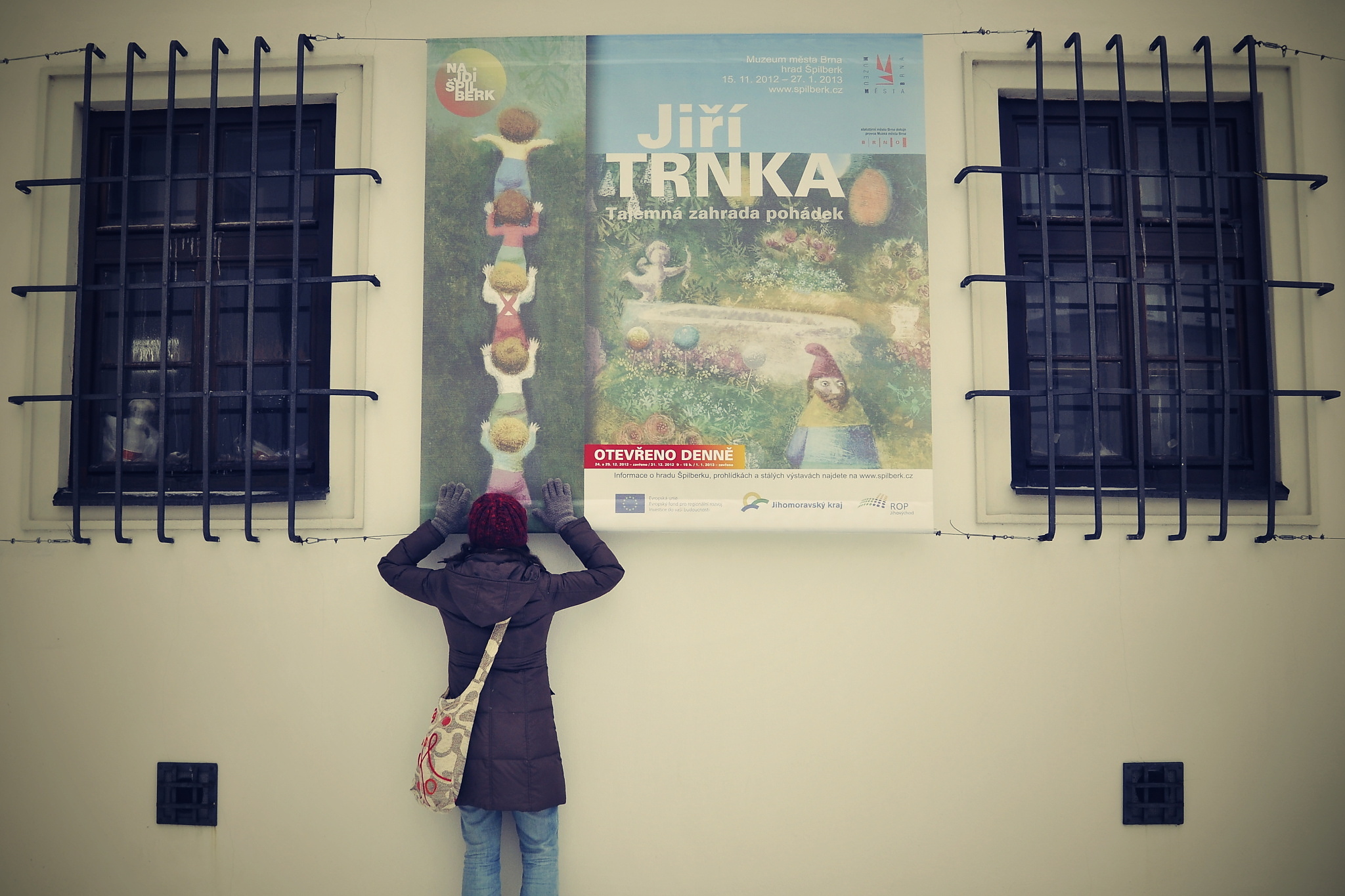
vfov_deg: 50.4
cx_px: 672
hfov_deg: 70.4
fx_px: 953
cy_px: 448
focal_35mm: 26
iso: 200
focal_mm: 17
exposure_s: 1/100
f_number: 3.5
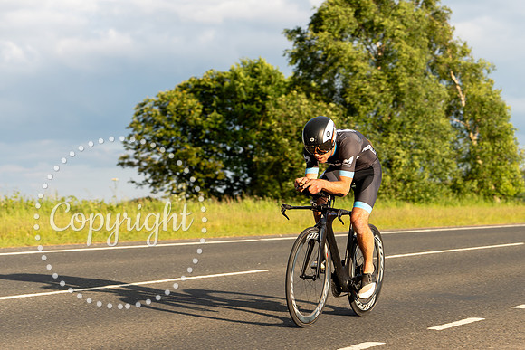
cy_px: 206
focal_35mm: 94
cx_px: 322
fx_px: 1377
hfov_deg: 21.5
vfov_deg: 14.5
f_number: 4
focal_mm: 77
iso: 125
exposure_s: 1/500
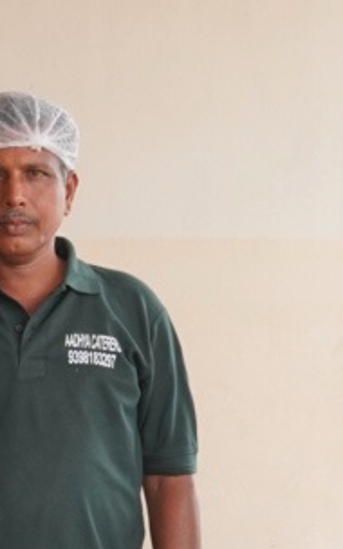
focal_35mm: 130
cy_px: 703
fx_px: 1944
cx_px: 34
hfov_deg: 10.0
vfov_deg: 15.3
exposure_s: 1/161
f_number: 4
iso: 200
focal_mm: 16
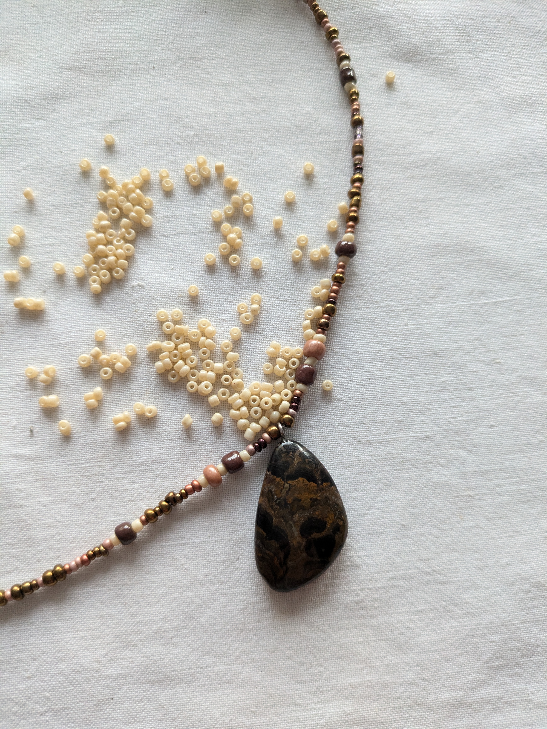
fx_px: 526
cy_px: 364
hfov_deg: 54.9
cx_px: 274
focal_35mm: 25
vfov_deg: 69.4
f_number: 1.89
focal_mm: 5.43
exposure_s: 1/33.3
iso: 498
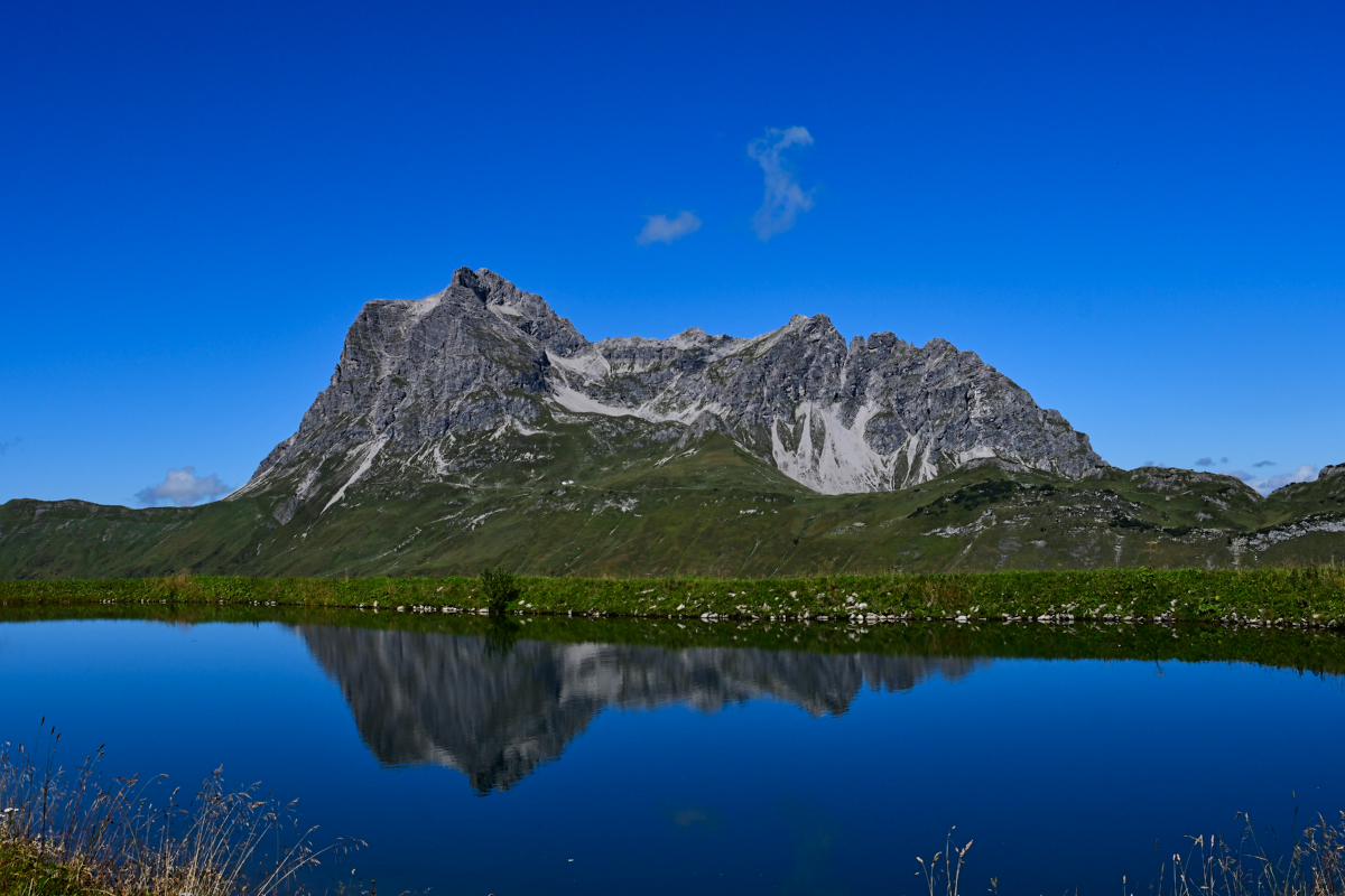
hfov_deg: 53.1
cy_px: 448
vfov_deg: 36.9
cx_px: 672
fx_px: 1345
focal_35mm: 36
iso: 250
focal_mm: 24
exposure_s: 1/1250
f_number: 8
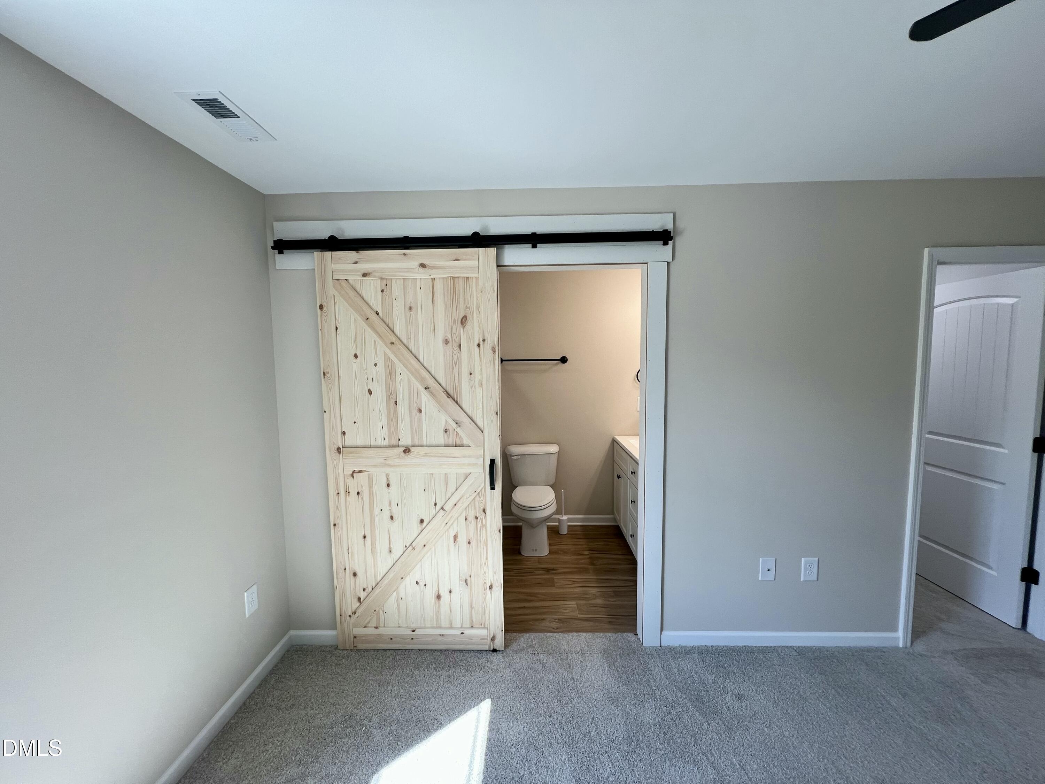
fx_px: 392
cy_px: 392
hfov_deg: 106.2
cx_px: 522
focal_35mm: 13
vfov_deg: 89.9
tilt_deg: -4.6
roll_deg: +1.4
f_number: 1.8
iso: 50
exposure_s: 1/120
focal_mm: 1.57
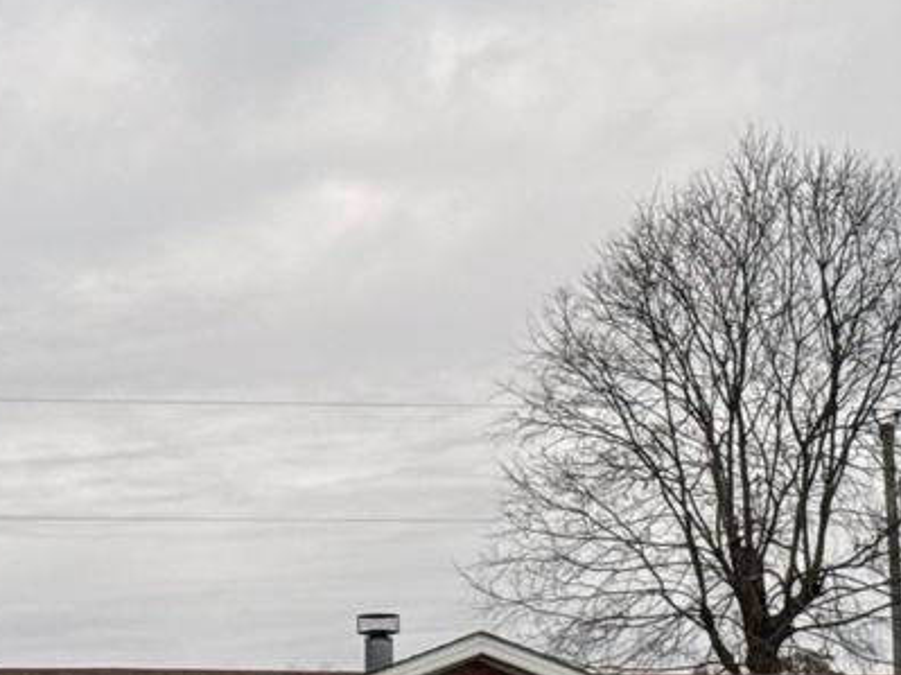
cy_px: 485
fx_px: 3383
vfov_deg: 11.4
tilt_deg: +5.9
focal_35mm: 130
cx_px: 318
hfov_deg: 15.1
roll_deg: +0.4
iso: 64
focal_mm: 6.76
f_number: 1.78
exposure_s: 1/2342
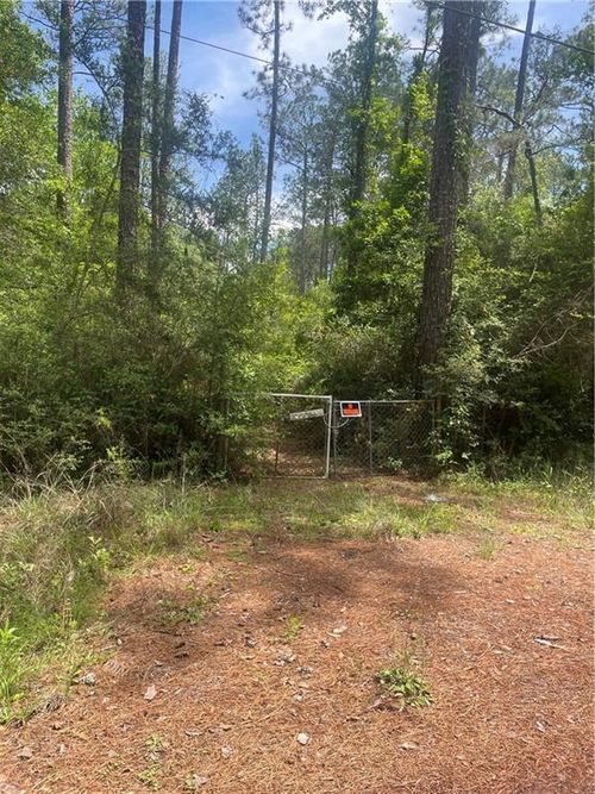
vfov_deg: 67.3
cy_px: 397
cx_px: 298
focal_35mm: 26
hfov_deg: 53.0
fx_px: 596
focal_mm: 4.2
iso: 32
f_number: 1.6
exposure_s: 1/988
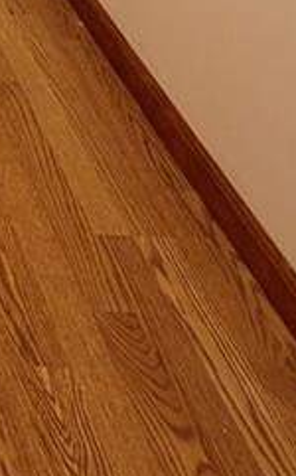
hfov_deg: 14.0
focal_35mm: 74
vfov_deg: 20.1
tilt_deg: -8.6
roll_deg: +0.6
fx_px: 958
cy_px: -383
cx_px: -343
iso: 80
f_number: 2.2
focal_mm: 2.22
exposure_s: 1/120
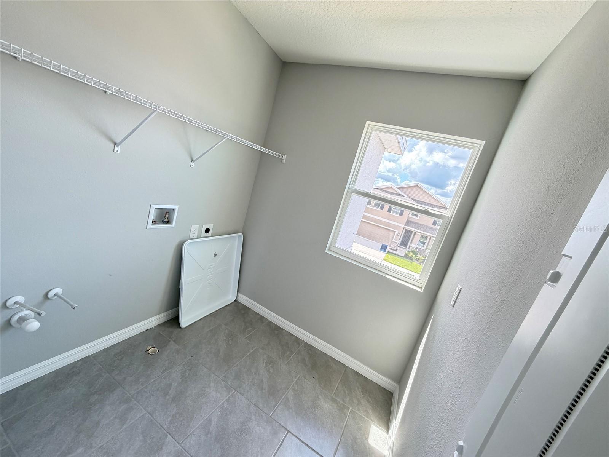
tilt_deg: -11.4
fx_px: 246
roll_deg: -16.4
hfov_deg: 102.1
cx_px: 304
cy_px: 228
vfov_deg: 85.7
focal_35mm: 14
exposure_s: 1/121
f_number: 2.2
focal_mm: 2.22
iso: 250
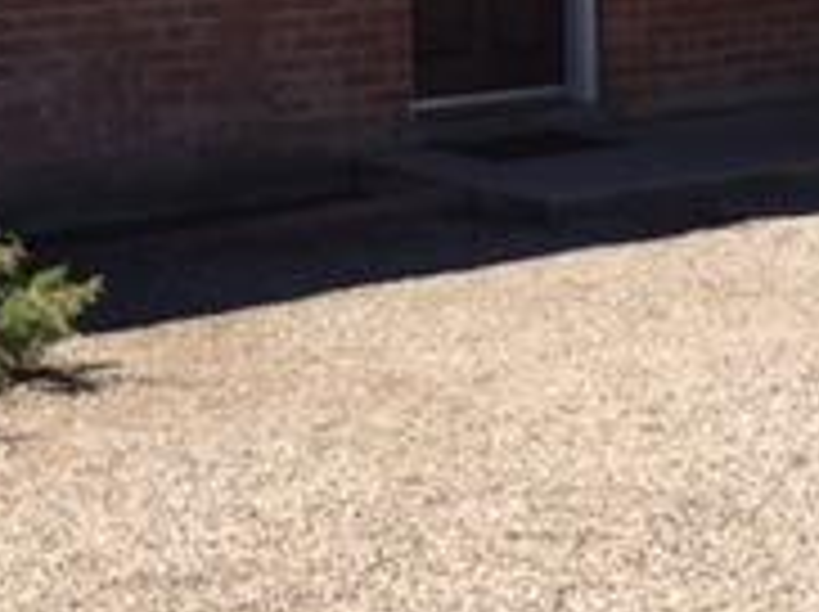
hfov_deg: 19.3
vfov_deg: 13.7
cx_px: 508
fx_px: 2410
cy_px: -274
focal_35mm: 102
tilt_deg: +0.0
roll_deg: -1.4
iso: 32
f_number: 2.2
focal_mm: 4.15
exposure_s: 1/1464
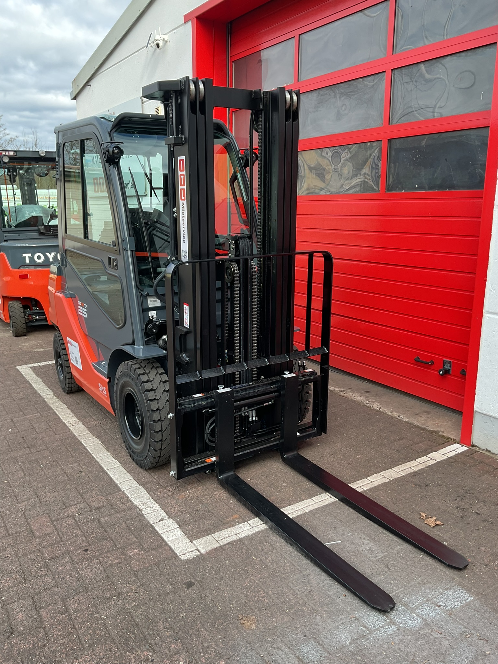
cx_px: 249
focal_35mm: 29
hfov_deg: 48.2
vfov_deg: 61.7
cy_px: 332
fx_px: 556
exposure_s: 1/195
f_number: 1.8
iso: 16
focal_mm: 3
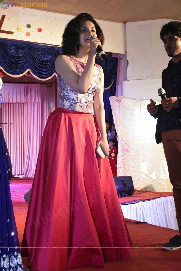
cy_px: 136
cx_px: 90
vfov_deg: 41.1
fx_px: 362
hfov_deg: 28.1
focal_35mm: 48
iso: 1250
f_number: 4
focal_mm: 32
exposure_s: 1/100
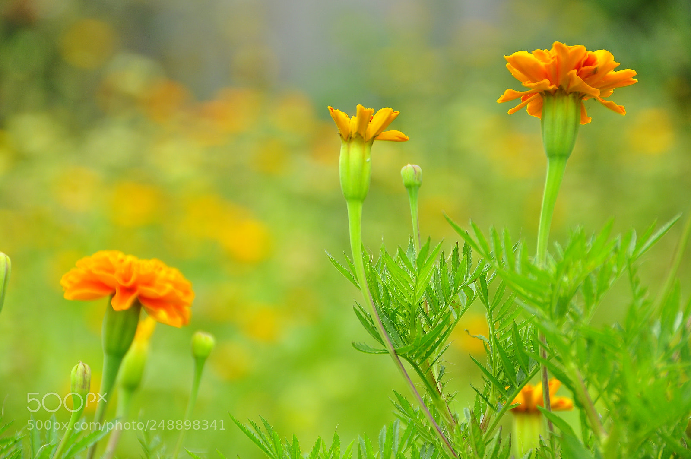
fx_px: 3739
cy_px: 230
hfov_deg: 10.6
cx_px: 346
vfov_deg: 7.0
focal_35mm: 195
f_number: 6.3
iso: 200
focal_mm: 130
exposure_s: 1/125
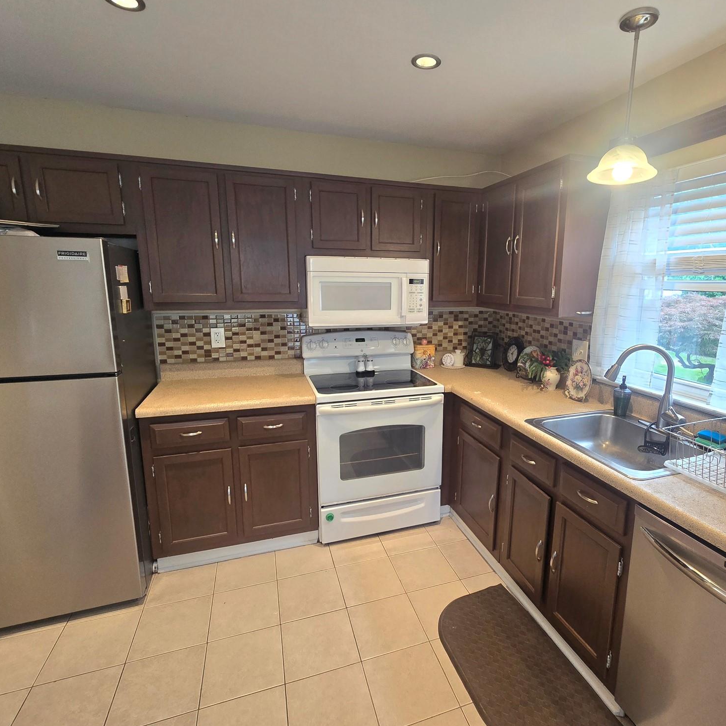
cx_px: 409
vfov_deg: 87.4
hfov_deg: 87.0
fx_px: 380
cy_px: 359
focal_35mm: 16
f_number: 2.2
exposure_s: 1/60.2
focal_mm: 2.2
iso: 160
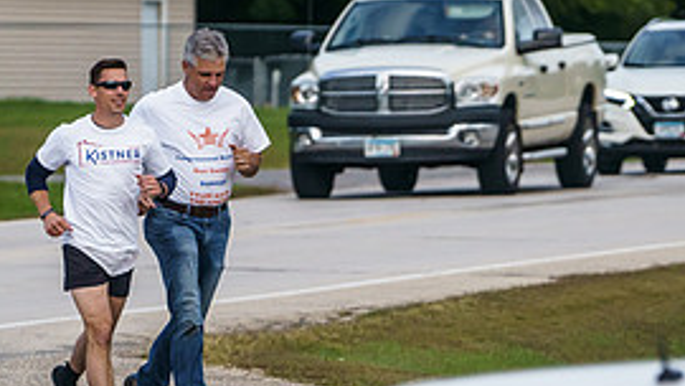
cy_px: 82
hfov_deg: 3.6
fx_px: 10864
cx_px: 325
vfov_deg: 2.0
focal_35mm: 598
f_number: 4.5
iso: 800
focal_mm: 200
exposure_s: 1/4000
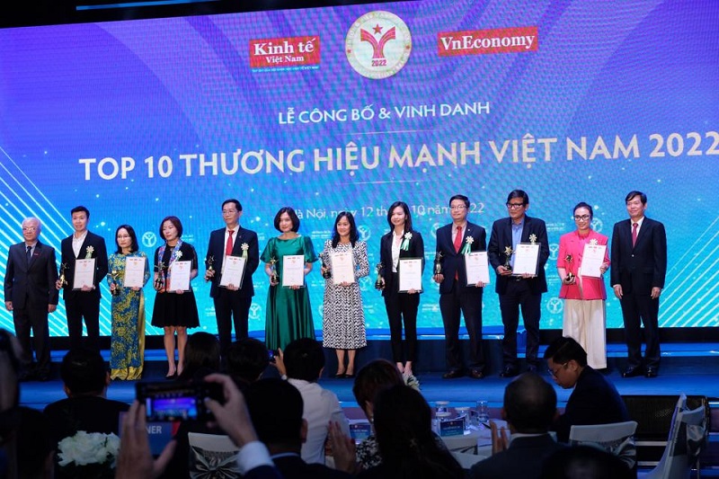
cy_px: 240
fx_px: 1498
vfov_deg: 18.2
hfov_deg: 27.0
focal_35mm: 75
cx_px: 360
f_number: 5
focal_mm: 50
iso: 1250
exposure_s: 1/200
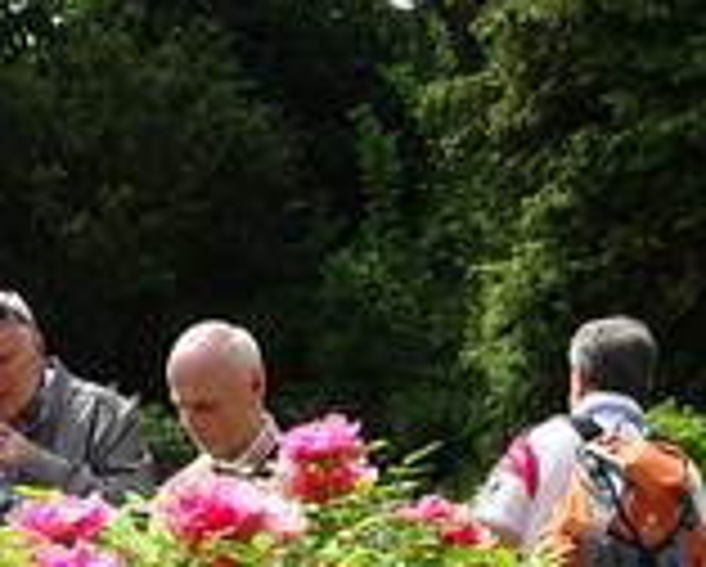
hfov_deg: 13.8
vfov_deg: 10.8
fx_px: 2908
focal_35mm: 139
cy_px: 783
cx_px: 211
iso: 80
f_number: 4
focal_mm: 5.98
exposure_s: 1/320
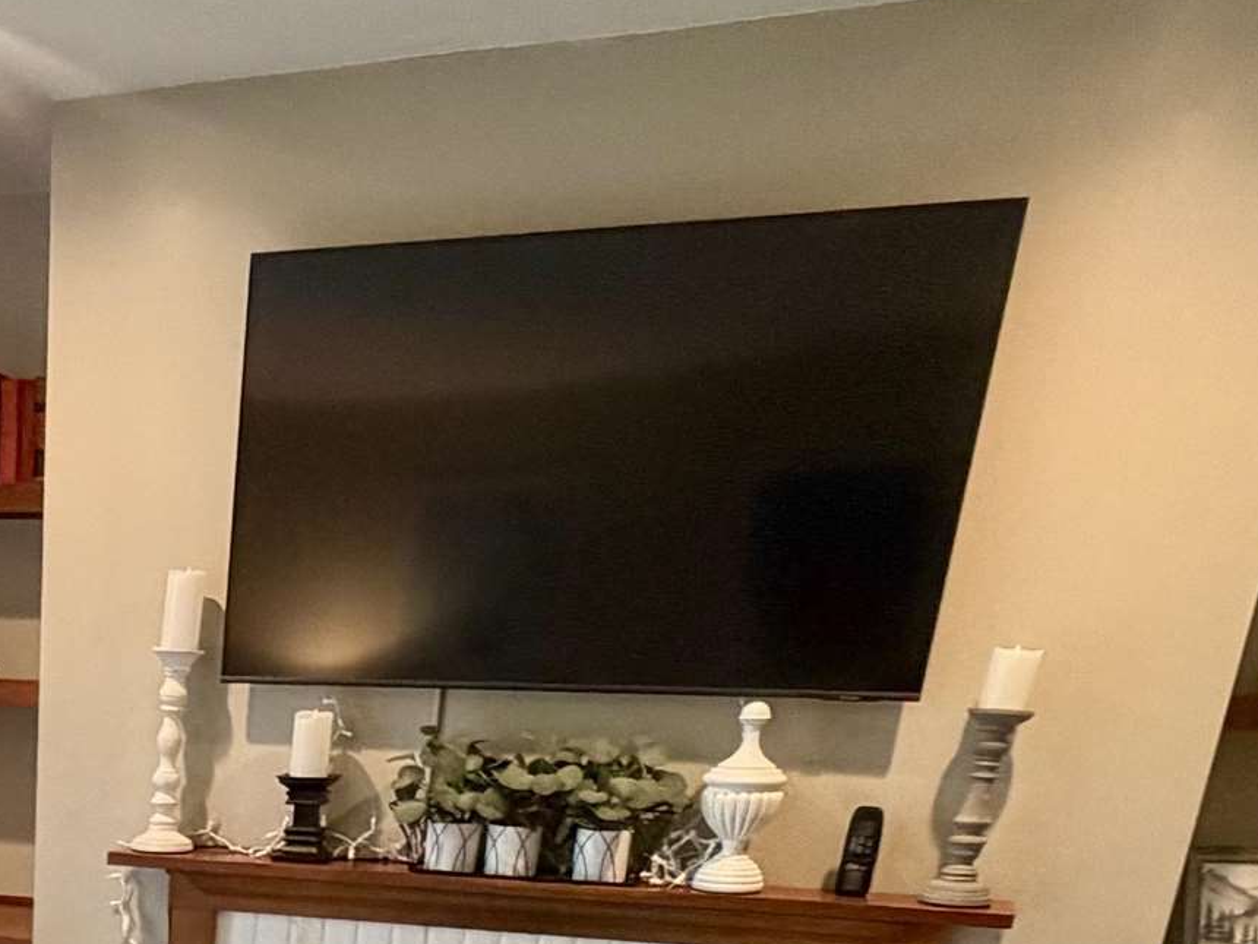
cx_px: -31
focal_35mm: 50
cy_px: 1456
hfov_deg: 34.4
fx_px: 1817
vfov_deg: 23.0
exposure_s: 1/60
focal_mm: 2.22
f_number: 2.2
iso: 250
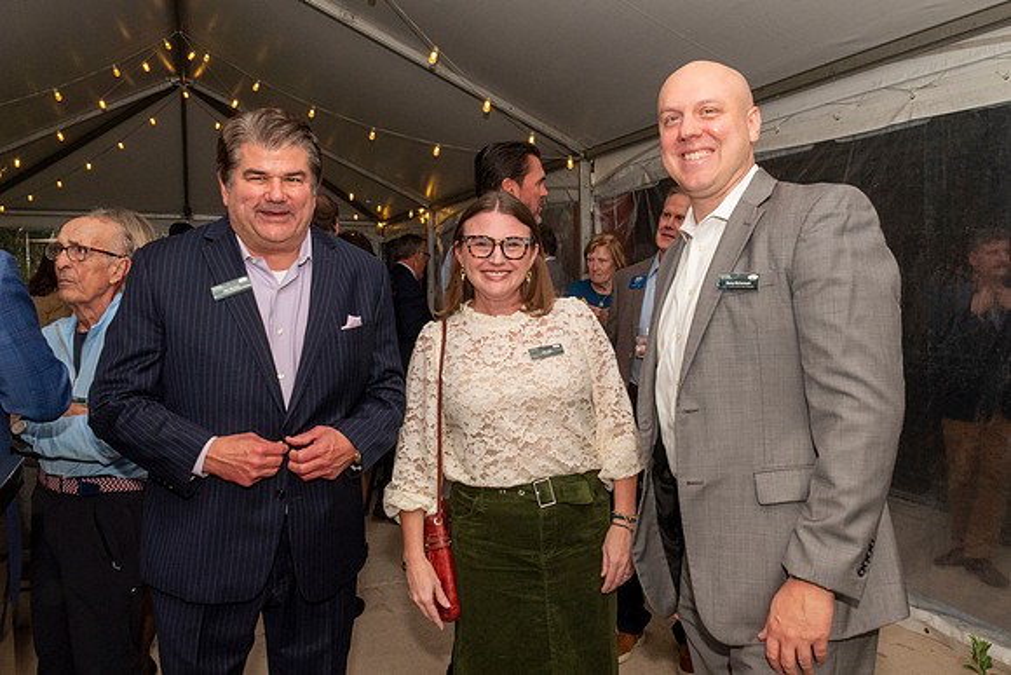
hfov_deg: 63.9
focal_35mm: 29
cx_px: 506
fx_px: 811
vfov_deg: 45.1
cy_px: 338
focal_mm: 18
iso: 1600
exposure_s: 1/160
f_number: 16
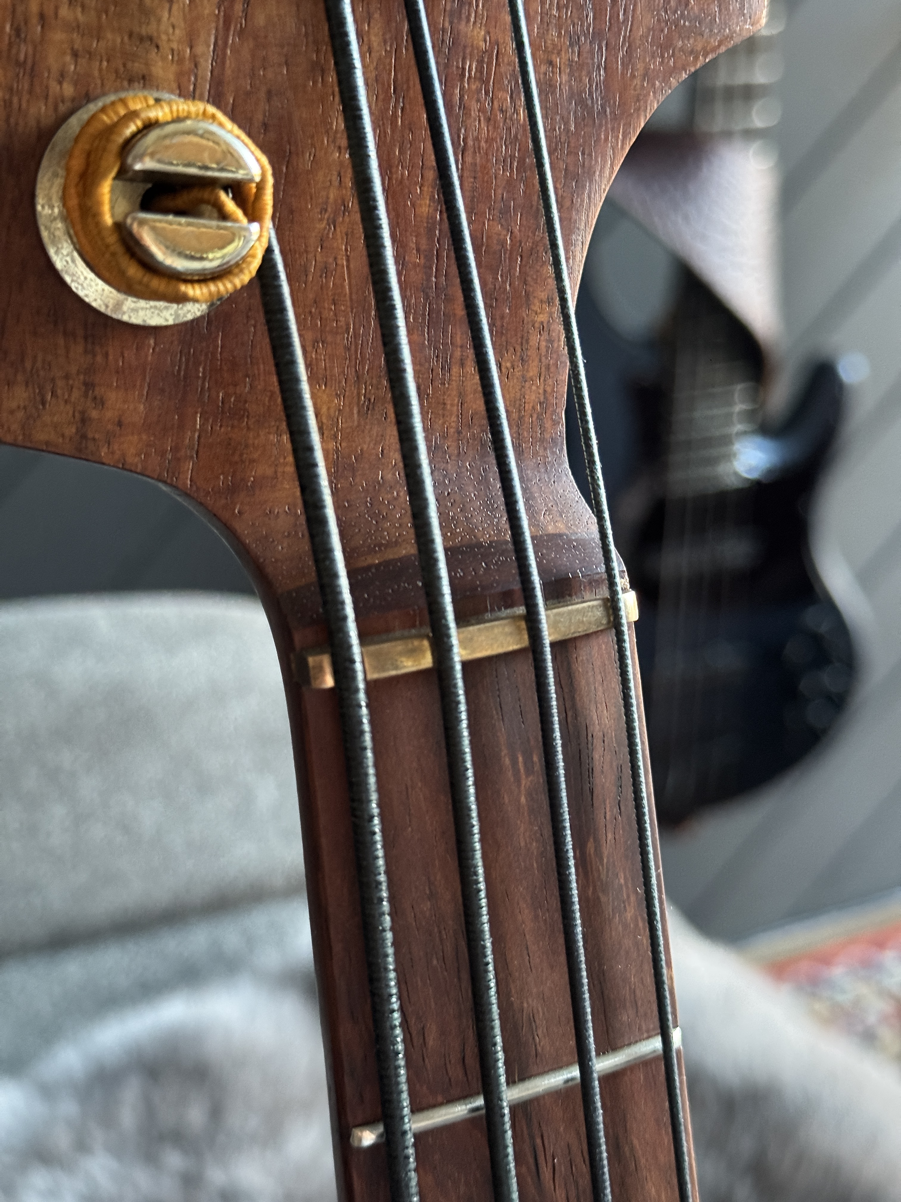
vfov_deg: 39.7
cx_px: 450
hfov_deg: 30.3
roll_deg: -0.4
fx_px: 1666
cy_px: 601
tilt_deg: -23.7
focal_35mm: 48
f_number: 1.78
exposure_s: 1/40
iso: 500
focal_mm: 6.76
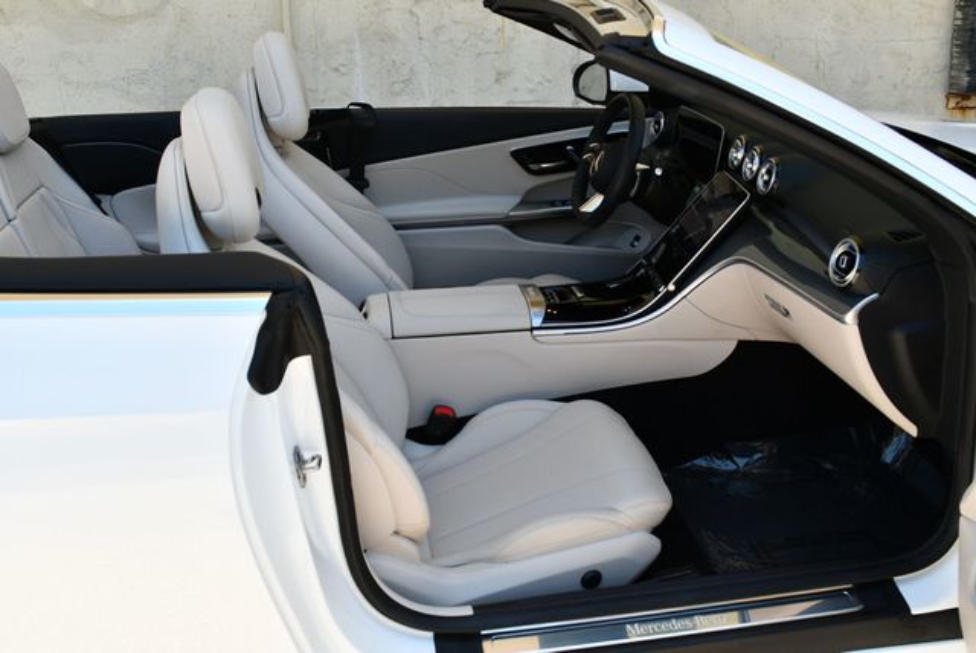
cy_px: 326
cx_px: 488
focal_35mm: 36
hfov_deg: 53.1
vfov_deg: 36.9
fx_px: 977
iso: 200
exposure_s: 1/250
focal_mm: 18
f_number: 5.6
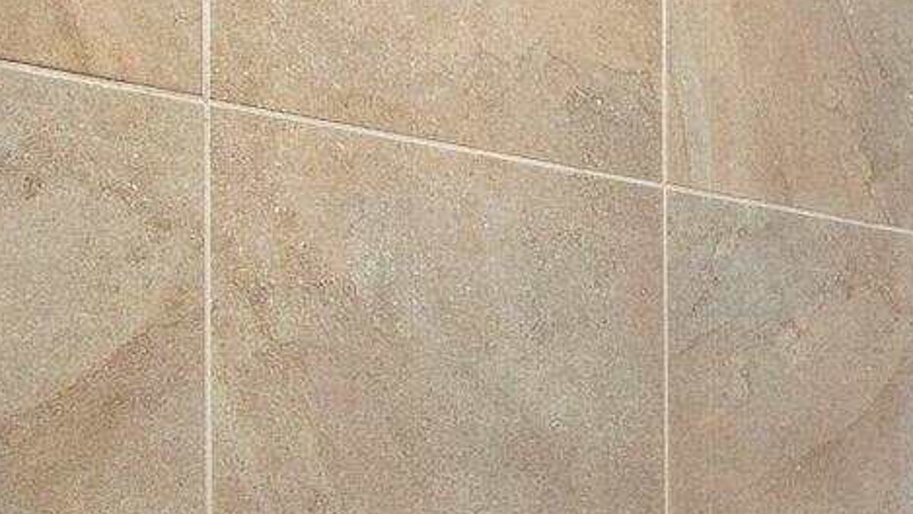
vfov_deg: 18.6
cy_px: 415
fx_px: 1550
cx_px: 1265
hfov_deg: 26.4
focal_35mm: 64
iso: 320
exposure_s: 1/60
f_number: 9
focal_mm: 14
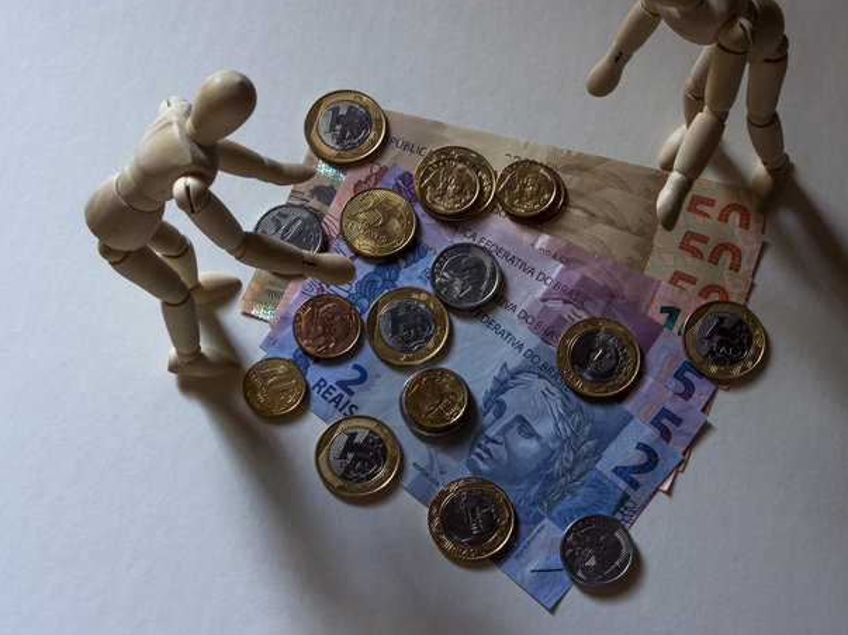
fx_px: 2498
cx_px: 479
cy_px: 280
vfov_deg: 14.5
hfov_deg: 19.3
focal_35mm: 102
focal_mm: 45
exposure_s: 1.6
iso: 160
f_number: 11
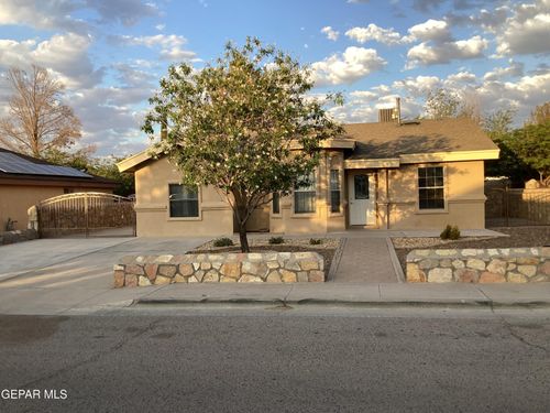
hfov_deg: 58.4
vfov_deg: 45.4
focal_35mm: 31
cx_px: 275
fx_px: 493
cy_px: 206
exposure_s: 1/210
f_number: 2.4
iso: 25
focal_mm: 3.3
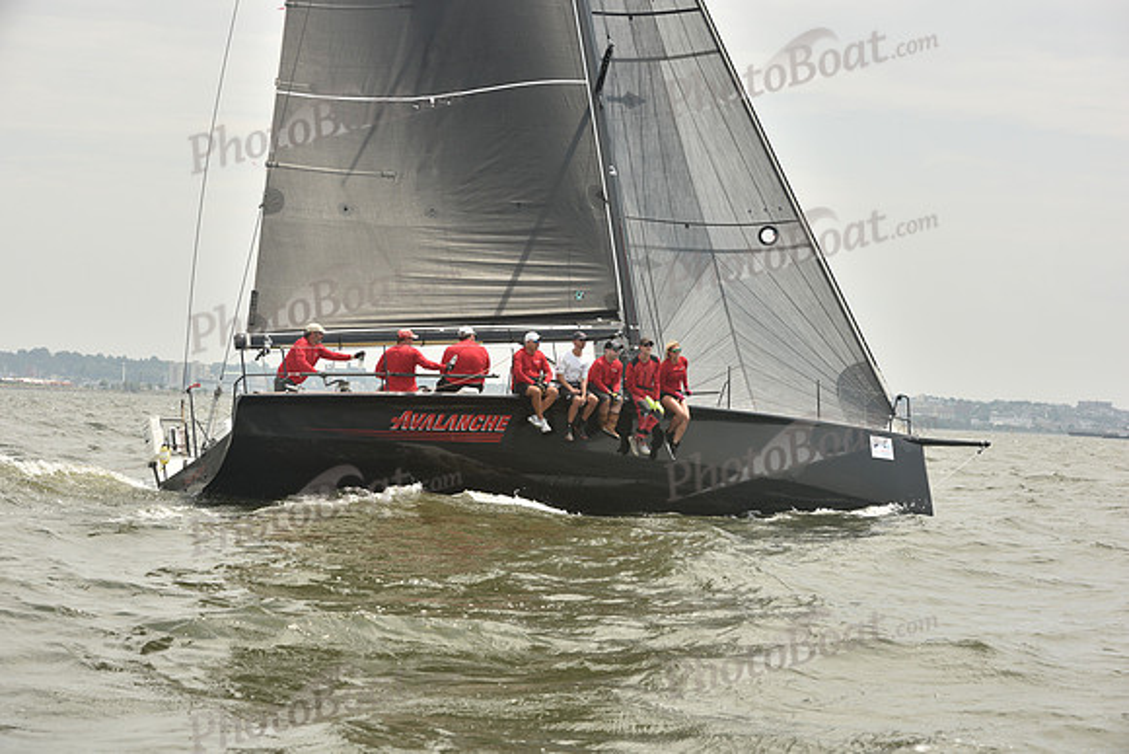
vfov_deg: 19.5
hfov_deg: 28.8
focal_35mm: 70
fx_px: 2196
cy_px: 377
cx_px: 564
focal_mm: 70
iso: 250
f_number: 7.1
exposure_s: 1/800
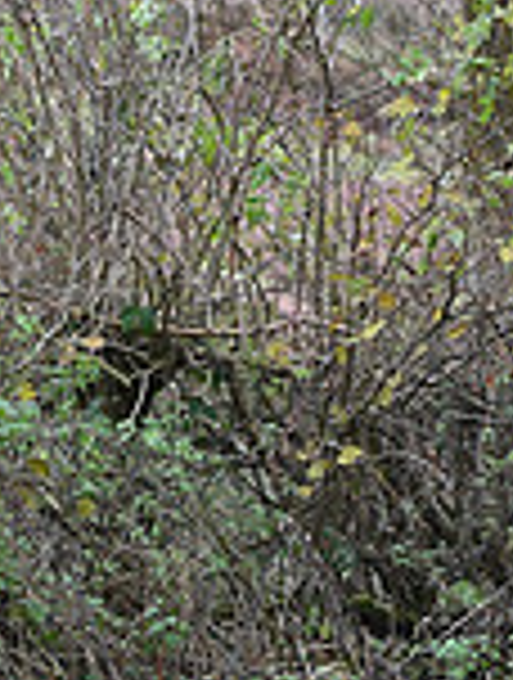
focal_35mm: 405
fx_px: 7969
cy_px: 320
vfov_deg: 4.9
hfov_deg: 3.6
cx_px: -711
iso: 1250
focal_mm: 110
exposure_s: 1/1000
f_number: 3.5
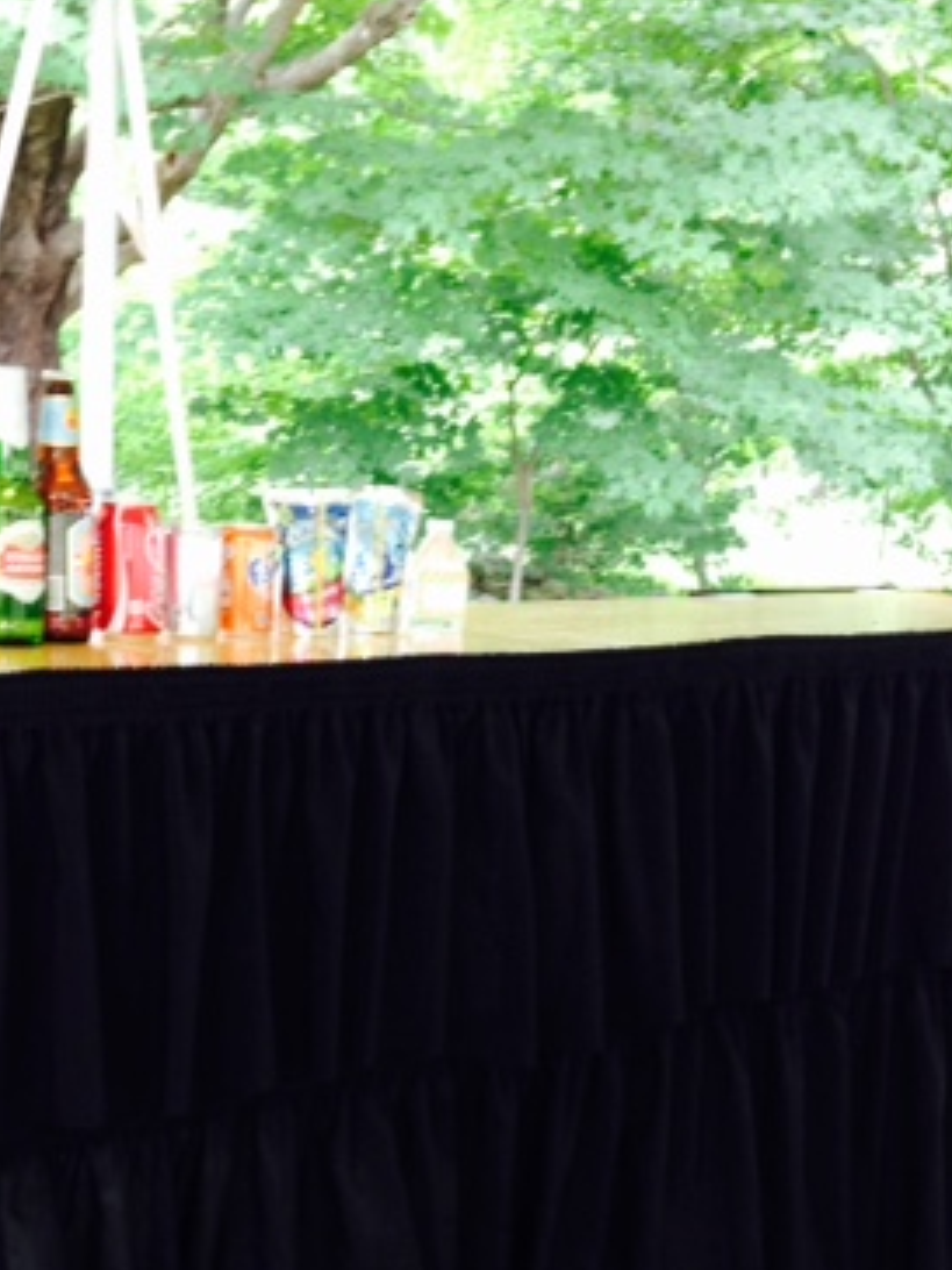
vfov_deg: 32.3
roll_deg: -2.6
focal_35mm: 58
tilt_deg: -19.5
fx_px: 2127
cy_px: 1015
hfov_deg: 25.2
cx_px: 387
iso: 160
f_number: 2.4
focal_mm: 4.12
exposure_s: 1/20
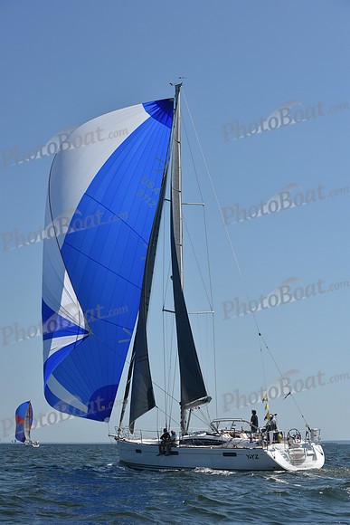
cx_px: 175
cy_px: 262
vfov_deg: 28.8
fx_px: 1020
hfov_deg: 19.5
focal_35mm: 70
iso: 250
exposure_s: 1/1250
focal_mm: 70
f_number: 9
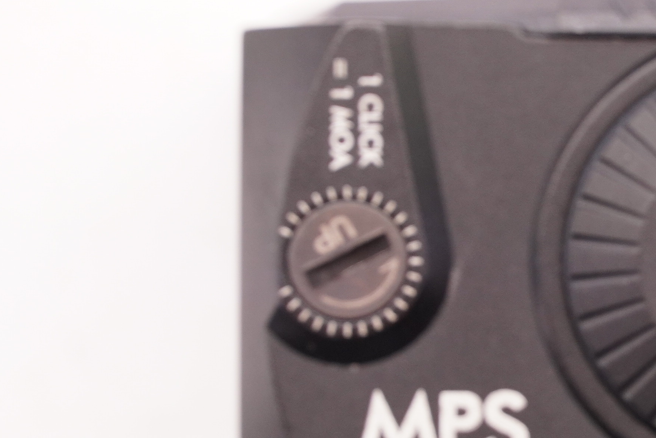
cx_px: 653
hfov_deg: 4.2
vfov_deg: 2.8
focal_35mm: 486
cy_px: 266
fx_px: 8865
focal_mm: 135
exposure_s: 1/125
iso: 800
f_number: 5.6
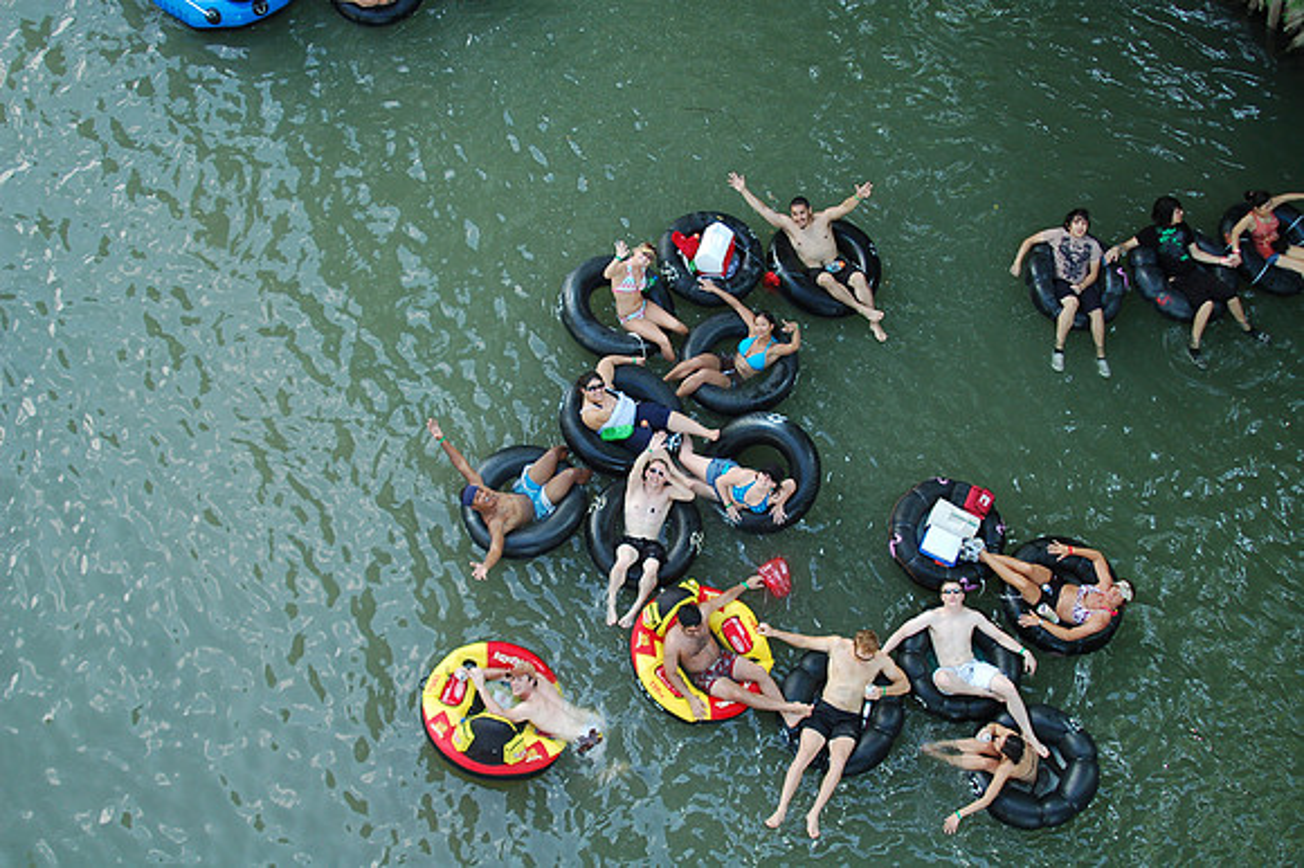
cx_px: 652
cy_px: 434
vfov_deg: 31.9
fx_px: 1520
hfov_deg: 46.4
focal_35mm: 42
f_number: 4.5
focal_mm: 28
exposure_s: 1/200
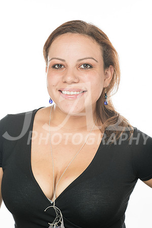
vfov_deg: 23.9
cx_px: 76
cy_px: 114
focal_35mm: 85
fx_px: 538
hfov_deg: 16.1
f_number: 9
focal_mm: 85
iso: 100
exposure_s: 1/125
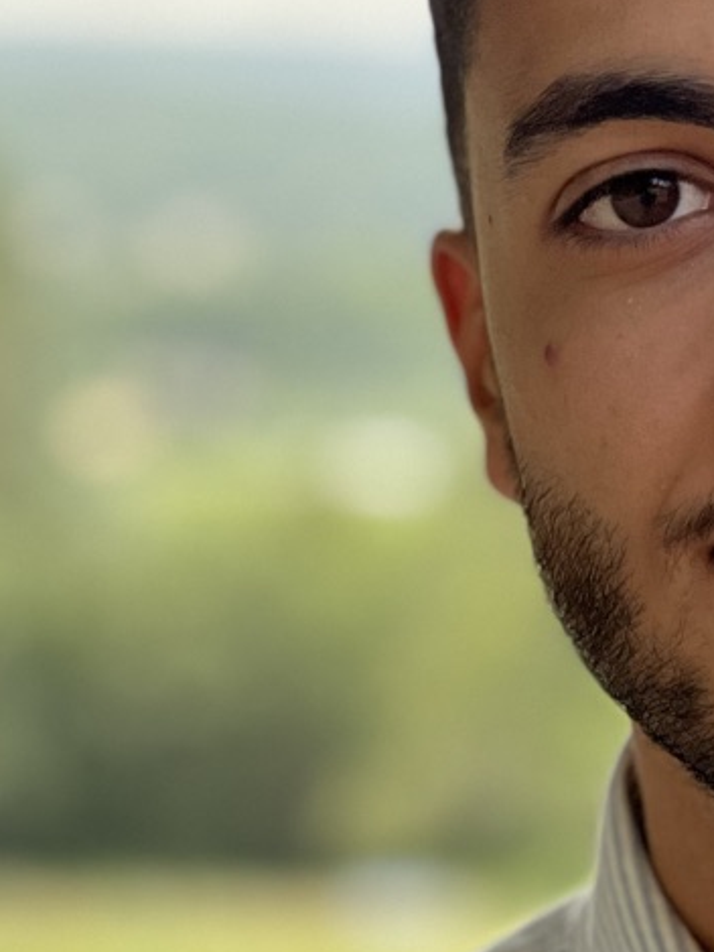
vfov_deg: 8.6
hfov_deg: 6.4
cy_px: 467
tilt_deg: +0.5
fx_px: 6323
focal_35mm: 230
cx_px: 980
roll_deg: -1.3
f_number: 2.8
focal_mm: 9
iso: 160
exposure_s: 1/121
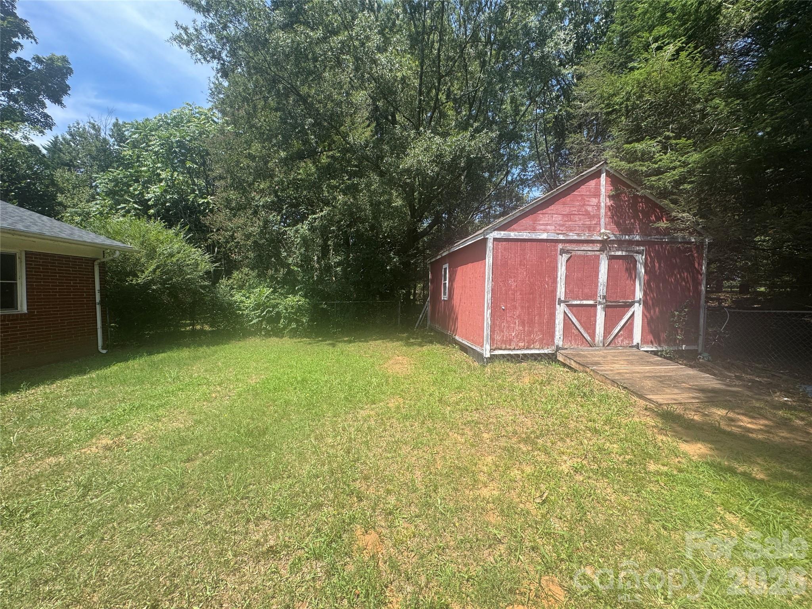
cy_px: 304
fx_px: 328
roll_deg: -0.6
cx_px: 406
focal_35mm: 14
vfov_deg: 85.7
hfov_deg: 102.1
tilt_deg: -1.6
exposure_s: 1/821
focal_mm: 2.22
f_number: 2.2
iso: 50
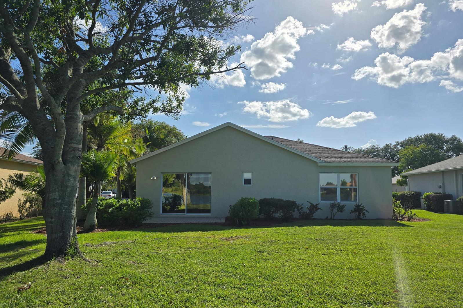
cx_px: 232
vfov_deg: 53.0
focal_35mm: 24
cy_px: 172
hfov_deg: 73.7
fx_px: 309
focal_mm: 6.3
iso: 12
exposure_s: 1/1737
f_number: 1.7
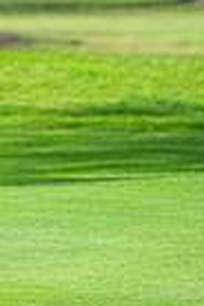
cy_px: 1
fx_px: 6442
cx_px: -315
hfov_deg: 1.8
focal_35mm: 758
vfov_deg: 2.7
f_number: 5
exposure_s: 1/1600
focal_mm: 180
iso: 500
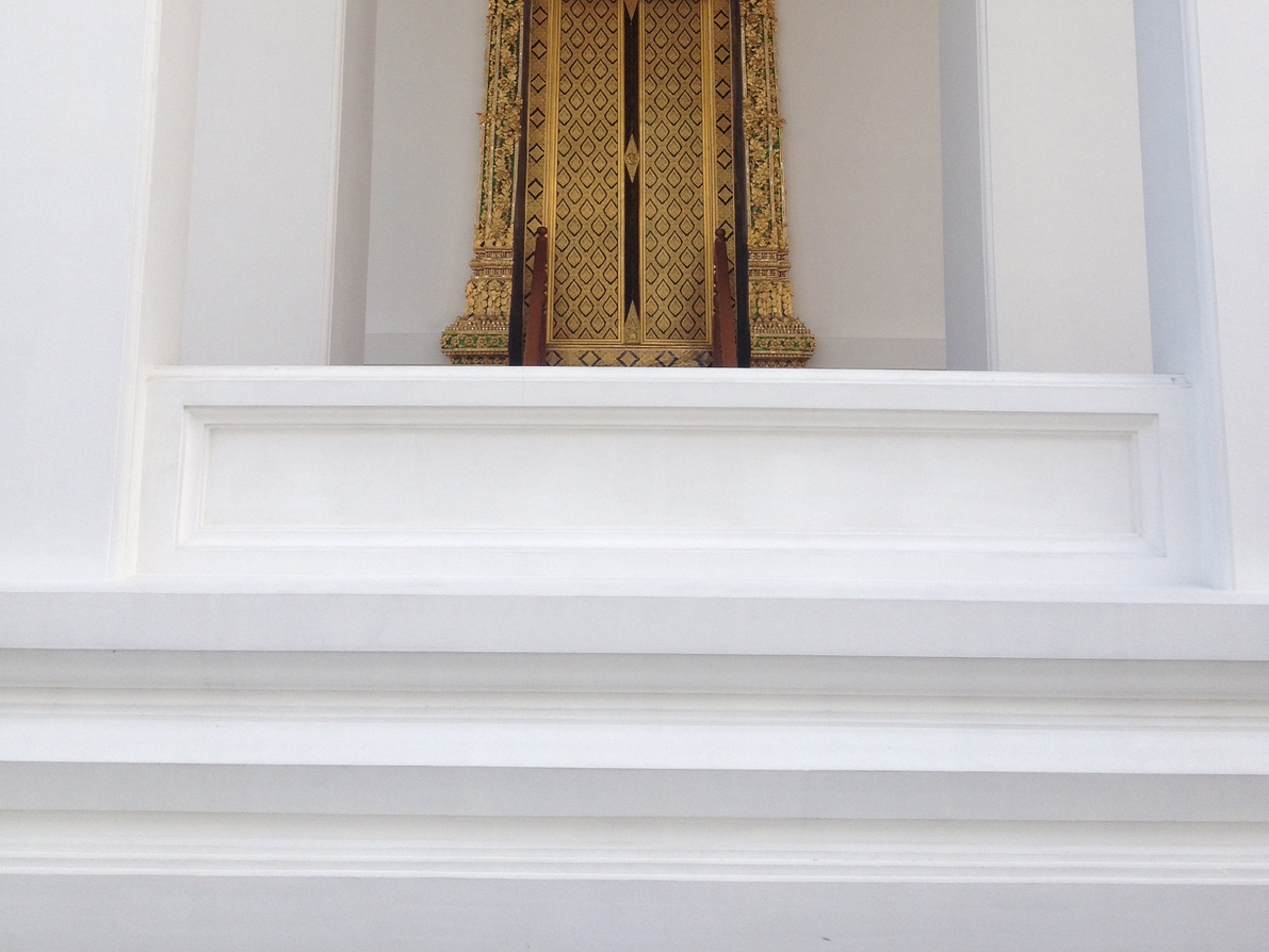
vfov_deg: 29.7
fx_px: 1724
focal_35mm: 47
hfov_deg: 40.4
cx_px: 637
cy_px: 103
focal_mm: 4.28
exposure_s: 1/428
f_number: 2.4
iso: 64
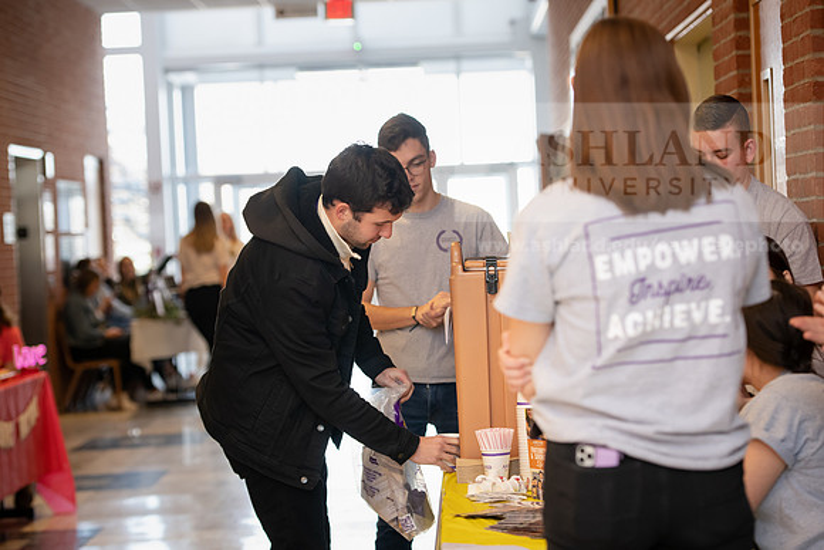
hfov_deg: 21.5
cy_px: 275
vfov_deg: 14.4
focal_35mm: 95
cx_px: 412
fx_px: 2175
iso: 1600
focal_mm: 95
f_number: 3.5
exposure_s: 1/250
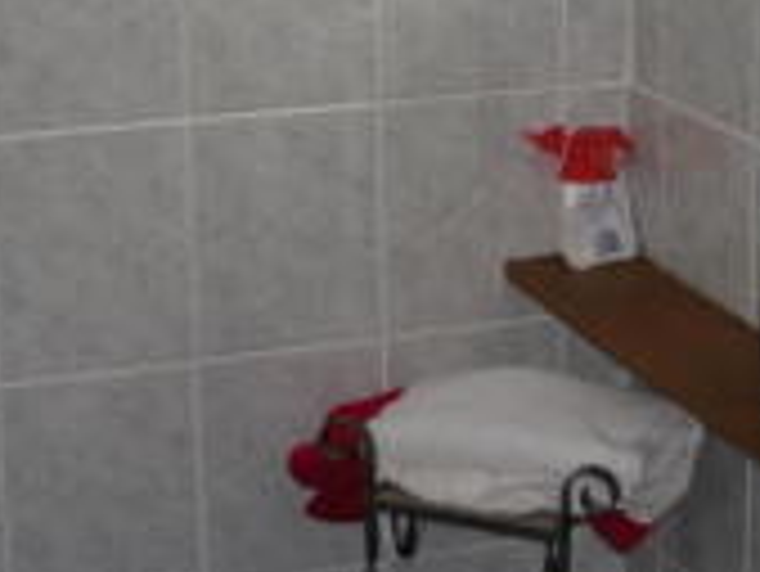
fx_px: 2505
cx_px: 632
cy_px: 110
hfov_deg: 17.1
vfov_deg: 12.9
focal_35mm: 114
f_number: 2.8
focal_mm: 5.5
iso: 100
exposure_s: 1/30
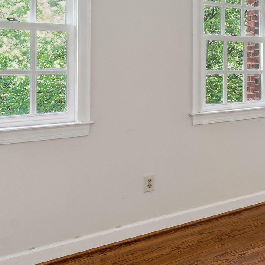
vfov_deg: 39.2
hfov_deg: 37.0
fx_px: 361
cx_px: 252
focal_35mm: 42
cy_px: 66
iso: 200
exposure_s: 1/8
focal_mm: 14.6
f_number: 8
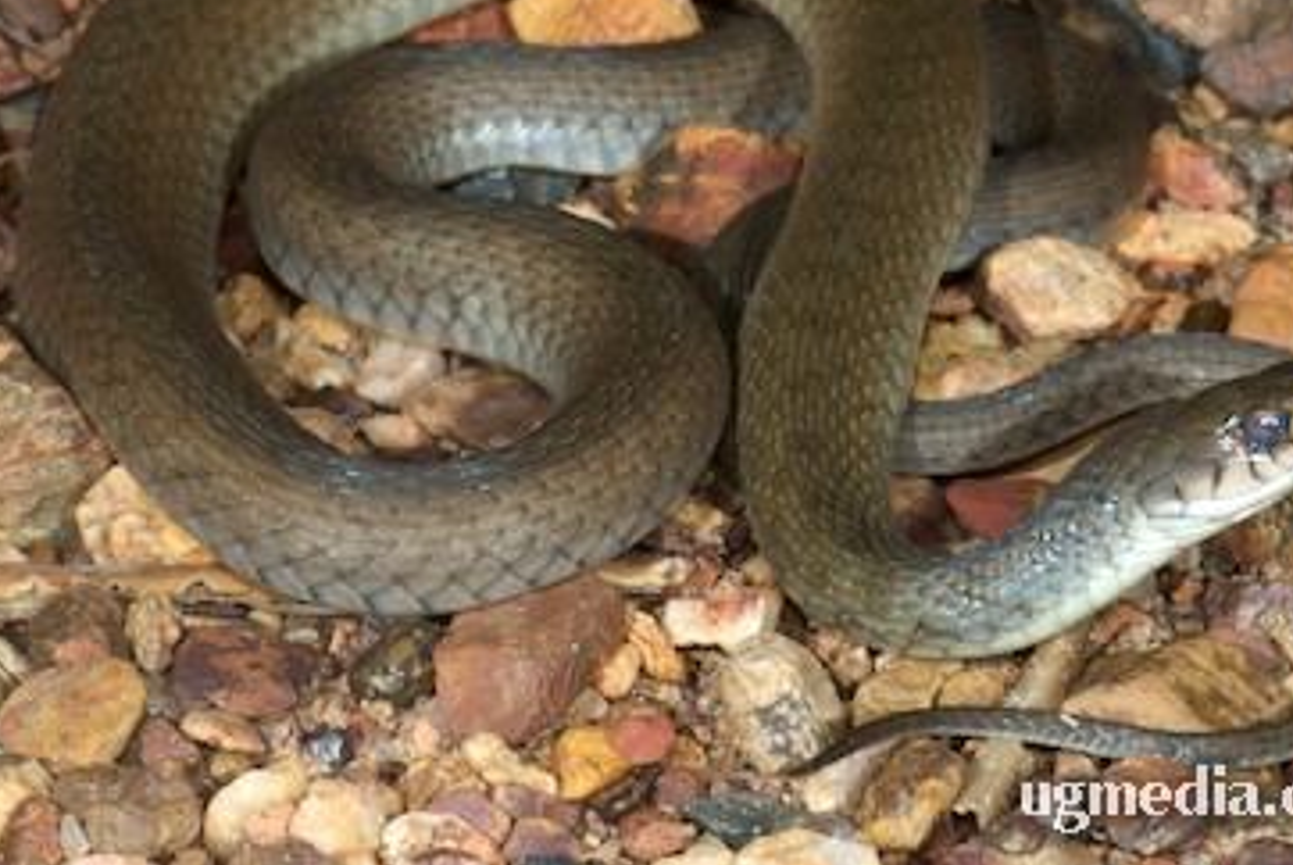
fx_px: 7825
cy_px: 270
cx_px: 754
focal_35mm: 218
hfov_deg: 9.4
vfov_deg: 6.3
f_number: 22
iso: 100
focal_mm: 105
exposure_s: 1/125
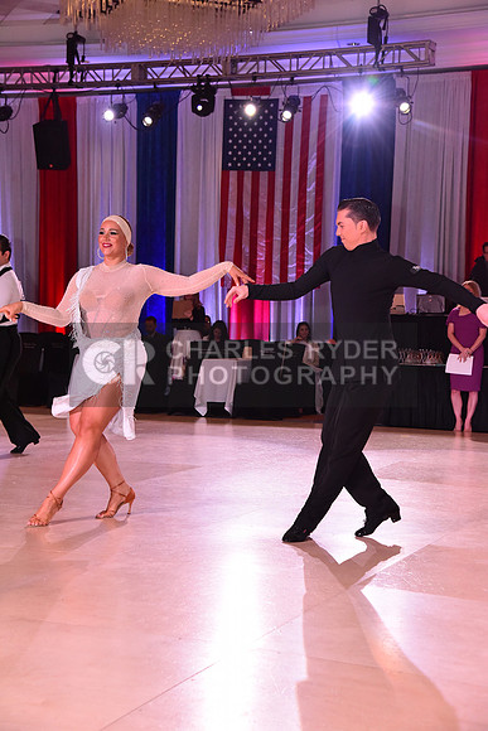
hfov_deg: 21.9
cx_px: 244
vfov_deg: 32.4
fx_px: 1260
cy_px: 366
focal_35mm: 62
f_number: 6.3
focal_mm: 62
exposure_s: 1/320
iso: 2500
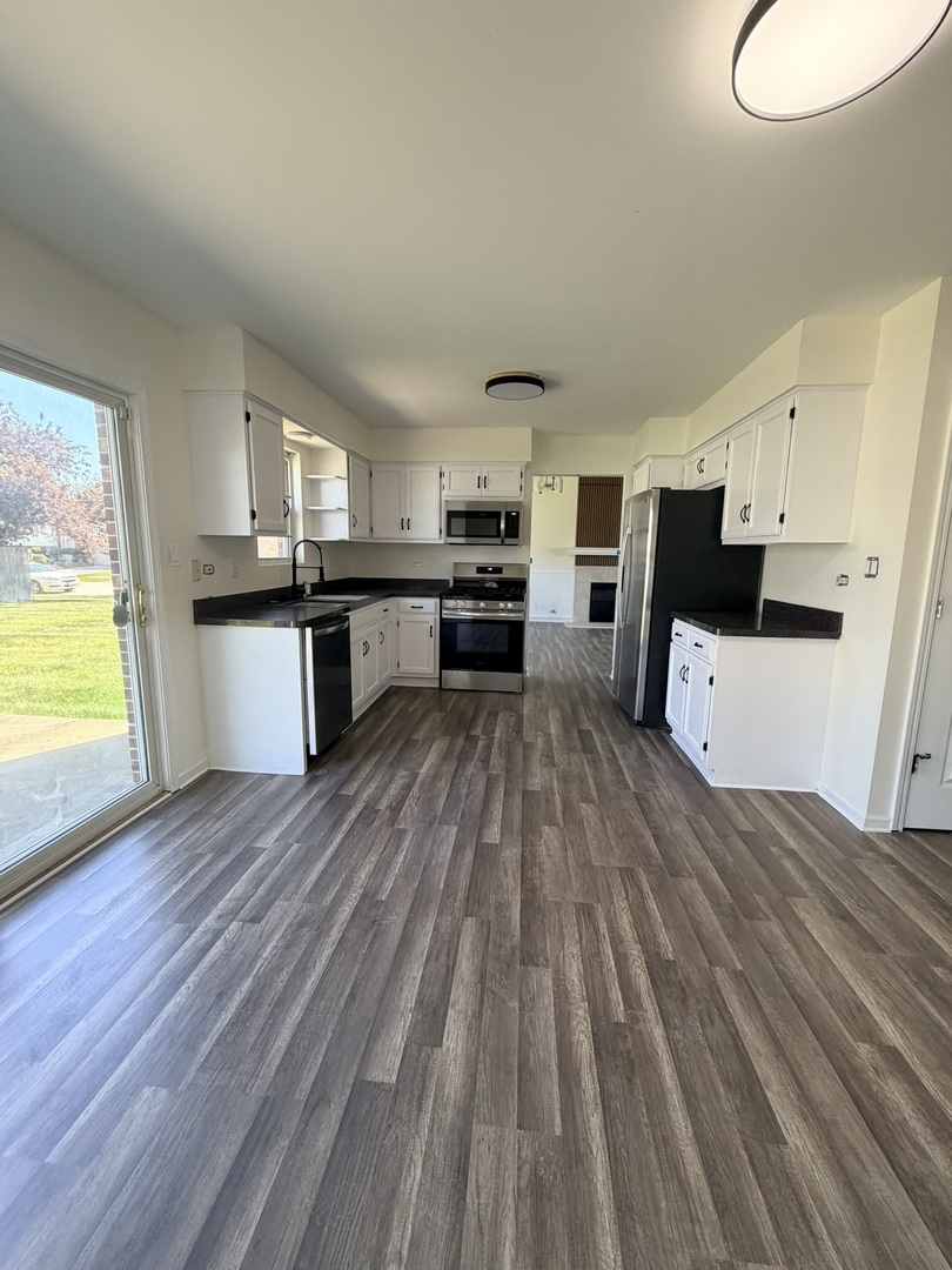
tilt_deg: -8.9
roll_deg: -1.1
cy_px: 635
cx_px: 476
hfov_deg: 85.7
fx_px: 513
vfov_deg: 102.1
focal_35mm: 14
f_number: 2.2
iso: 160
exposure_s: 1/120
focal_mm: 2.22
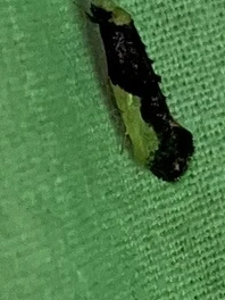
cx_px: 164
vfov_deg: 30.4
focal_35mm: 63
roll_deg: +18.9
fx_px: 546
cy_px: 90
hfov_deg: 23.1
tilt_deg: -6.6
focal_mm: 5.1
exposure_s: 1/82
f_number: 1.6
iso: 32
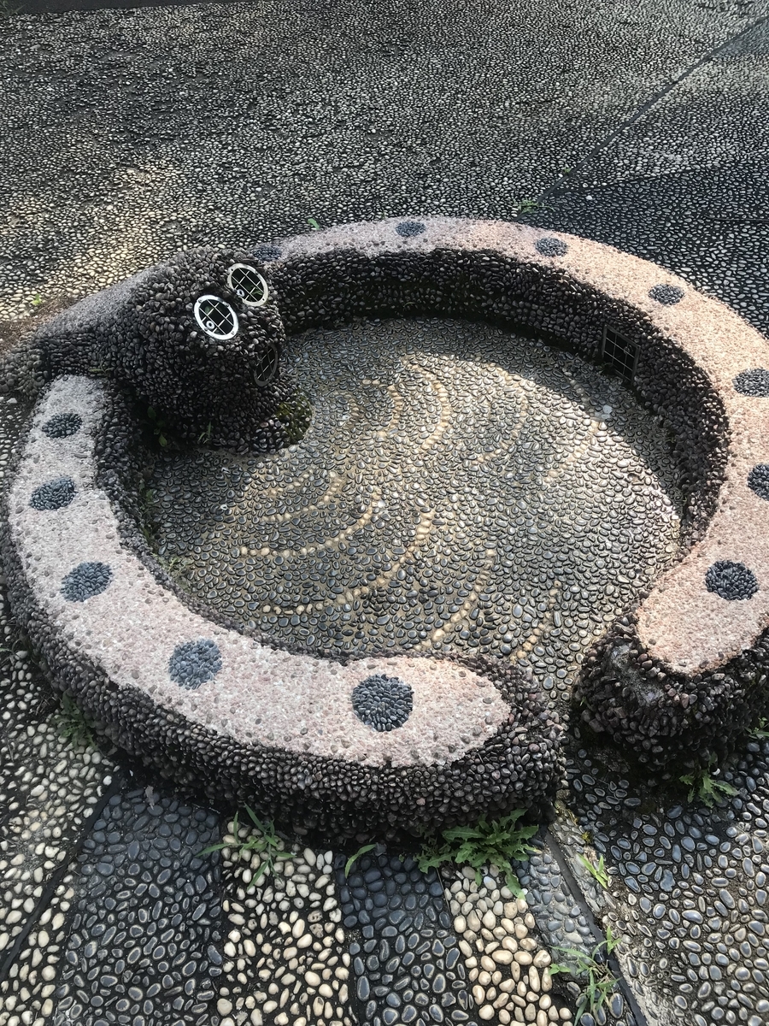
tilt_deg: -46.8
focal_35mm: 28
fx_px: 829
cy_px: 513
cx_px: 384
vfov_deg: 63.4
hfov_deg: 49.7
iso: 20
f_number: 1.8
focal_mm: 3.99
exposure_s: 1/674
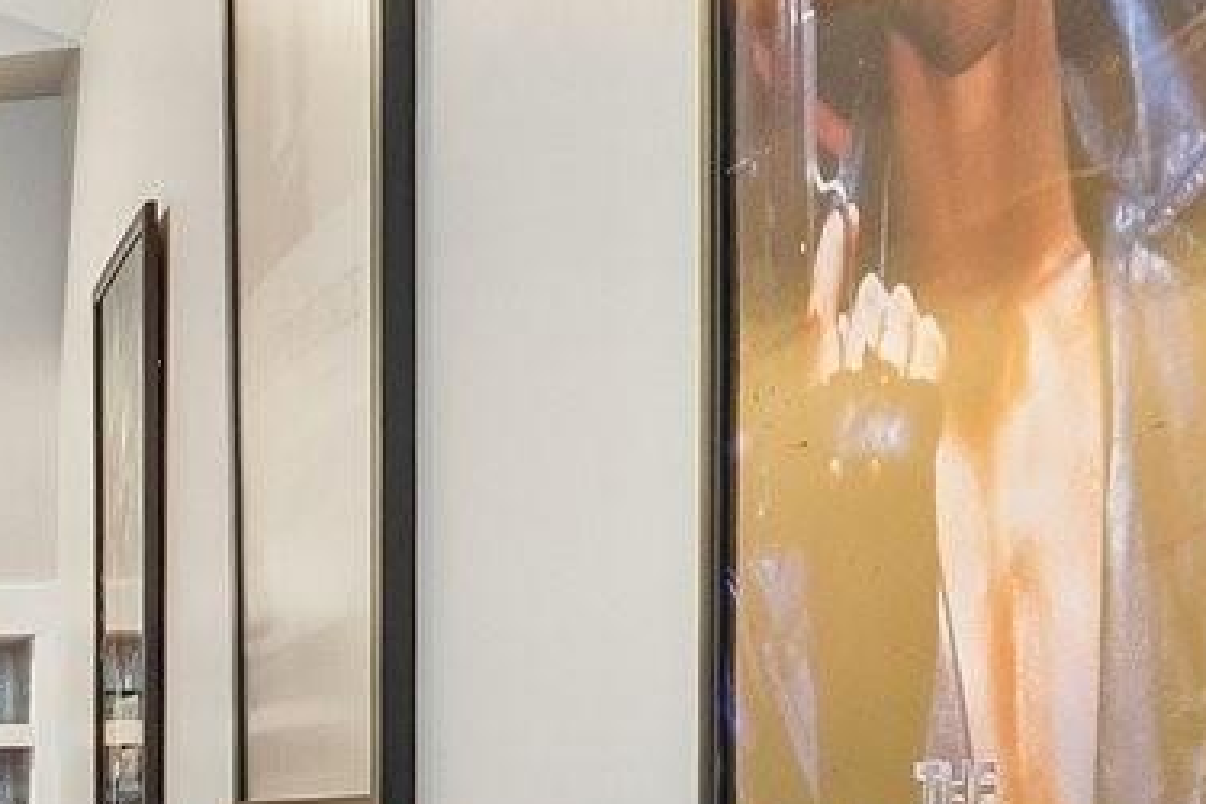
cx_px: -1740
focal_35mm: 82
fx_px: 2747
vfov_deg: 16.3
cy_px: 831
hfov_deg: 14.7
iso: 400
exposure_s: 1/3.33
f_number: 8
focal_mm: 10
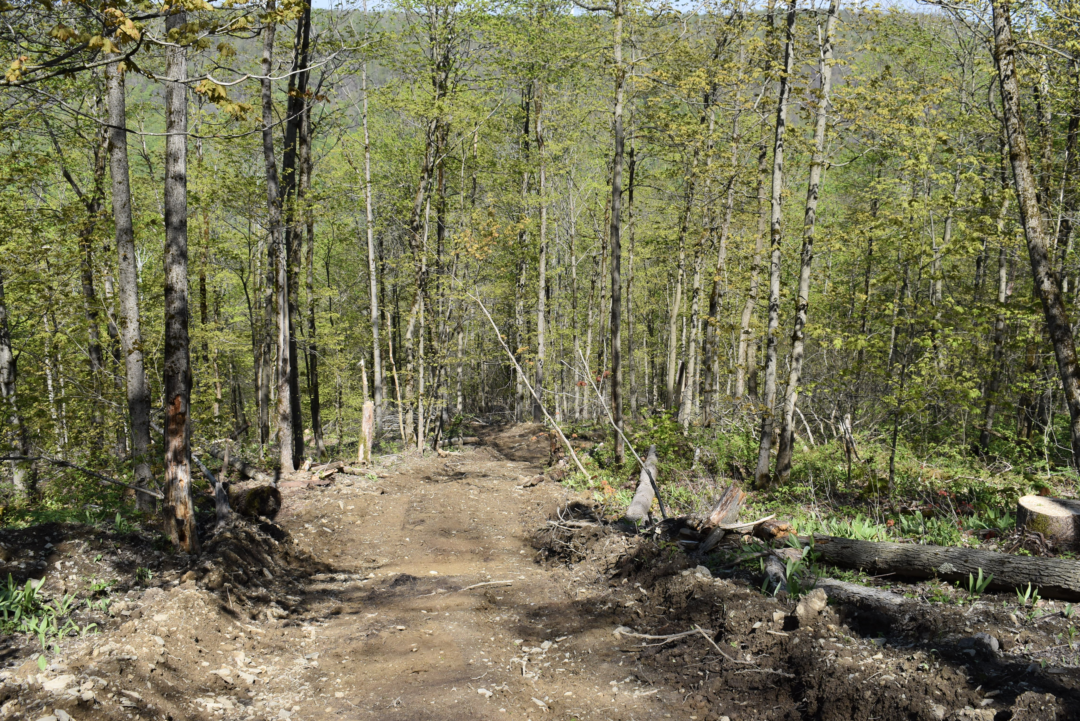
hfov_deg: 51.3
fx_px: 1125
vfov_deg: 35.5
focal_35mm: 38
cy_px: 360
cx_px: 540
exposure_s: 1/320
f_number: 9
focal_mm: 25
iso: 200
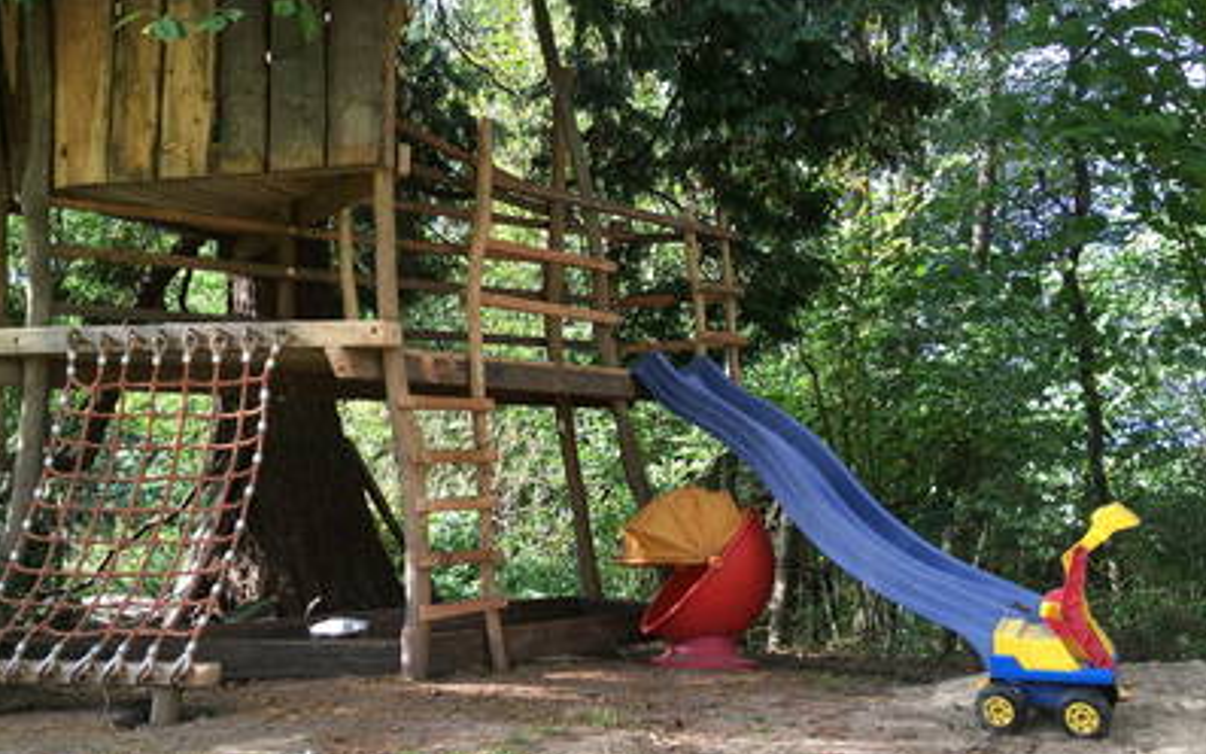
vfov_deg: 40.6
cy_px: 404
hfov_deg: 61.2
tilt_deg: +3.5
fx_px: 1019
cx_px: 601
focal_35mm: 31
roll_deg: +0.4
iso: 25
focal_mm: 4.15
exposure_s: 1/100
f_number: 2.2
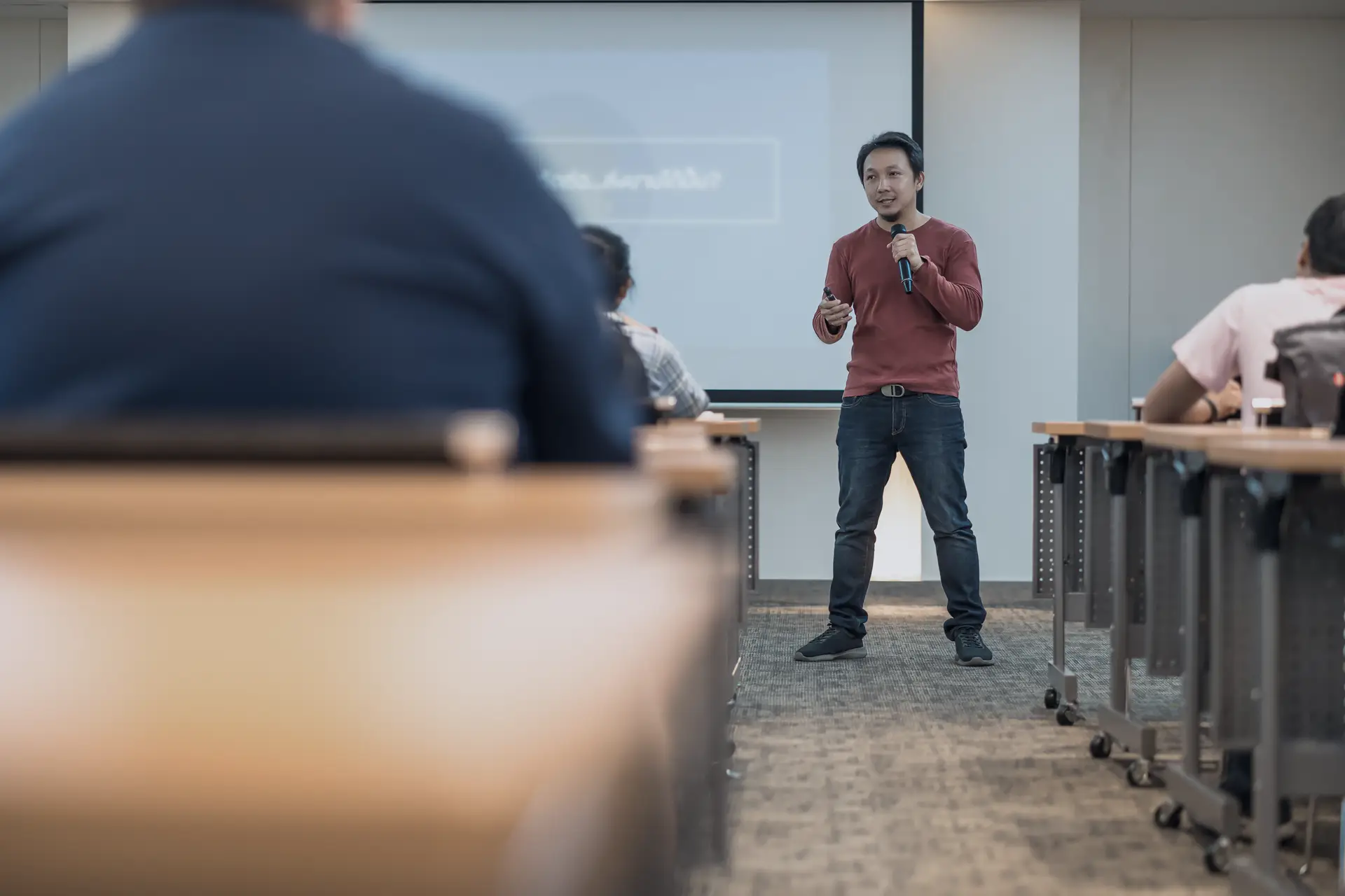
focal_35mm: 85
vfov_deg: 16.1
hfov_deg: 23.9
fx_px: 3175
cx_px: 672
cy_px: 448
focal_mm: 85
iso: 800
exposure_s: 1/125
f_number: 2.2
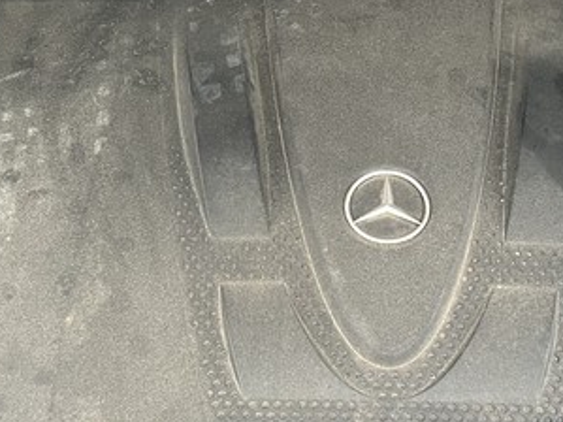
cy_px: 235
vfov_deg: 16.6
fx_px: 1447
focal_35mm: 89
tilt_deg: -46.2
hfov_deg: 22.0
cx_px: 275
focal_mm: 5.7
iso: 125
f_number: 1.5
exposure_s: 1/62
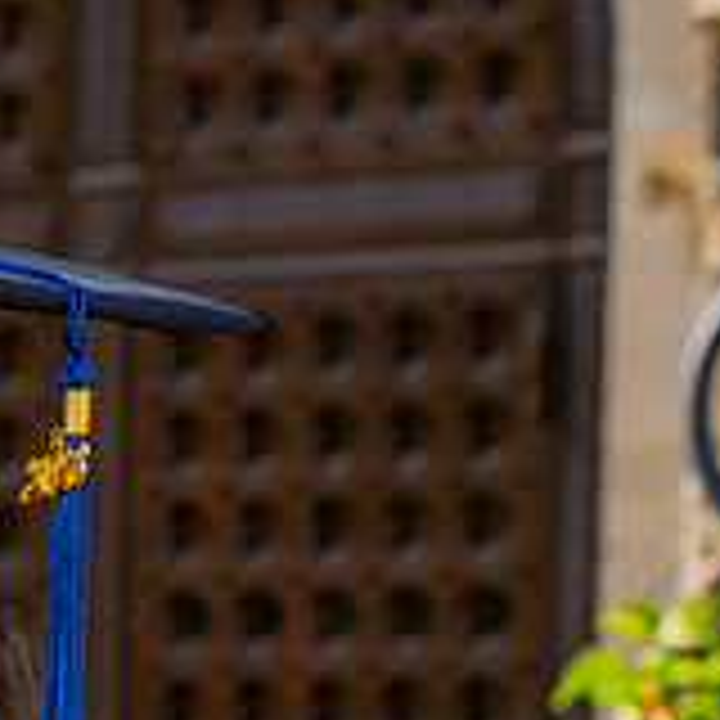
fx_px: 7766
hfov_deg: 5.3
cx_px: -367
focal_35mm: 330
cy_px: 875
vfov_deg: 5.3
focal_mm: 104
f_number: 11
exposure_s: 1/160
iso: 800
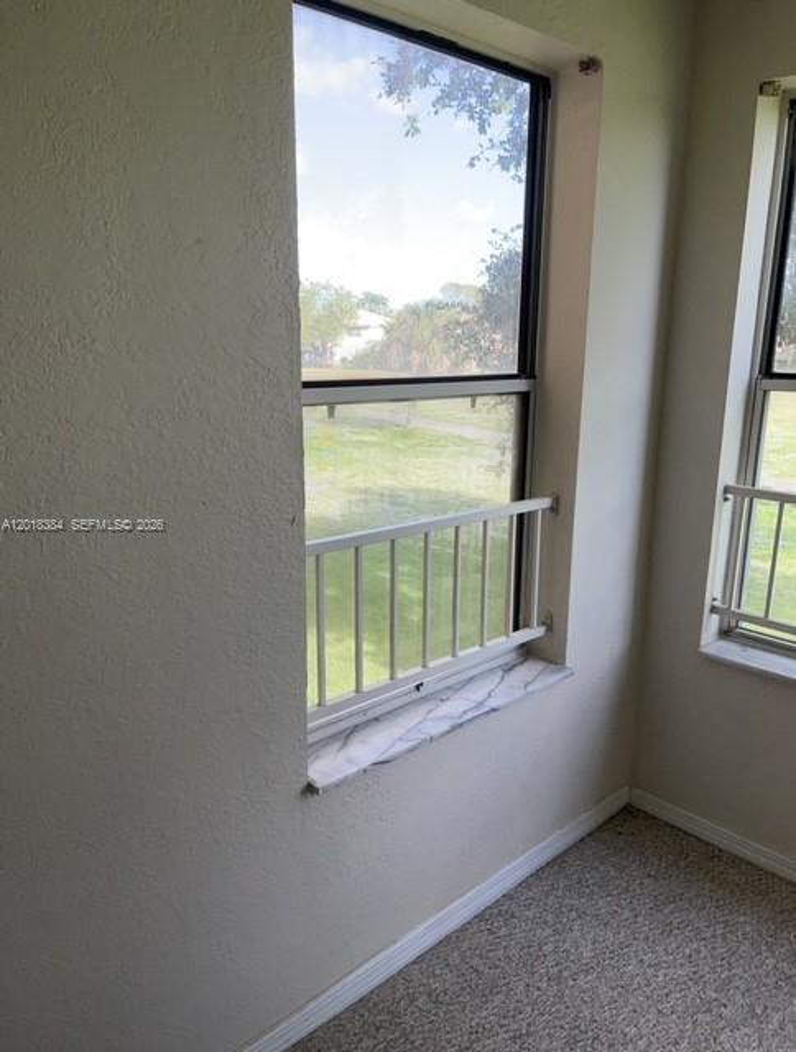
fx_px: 793
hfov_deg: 53.3
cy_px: 526
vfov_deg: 67.1
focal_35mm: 26
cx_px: 398
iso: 125
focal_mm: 5.1
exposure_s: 1/994
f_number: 1.6
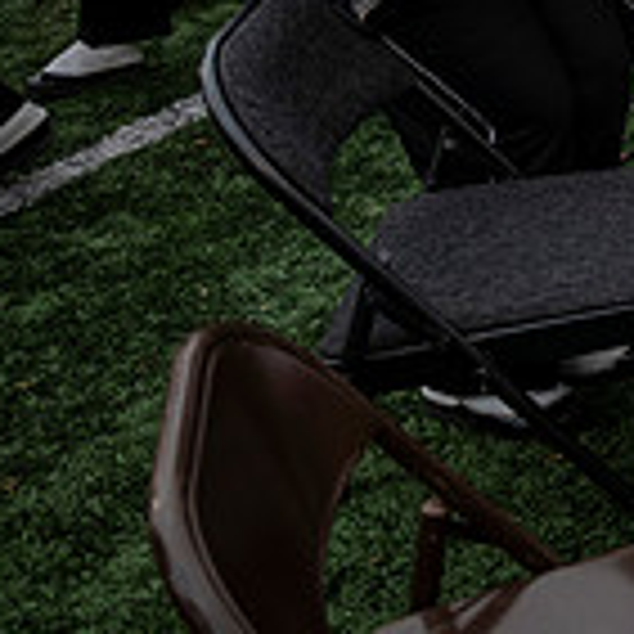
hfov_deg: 16.0
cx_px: 1277
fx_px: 1741
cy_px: -223
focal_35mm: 84
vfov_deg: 18.9
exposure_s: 1/500
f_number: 2.8
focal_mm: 24
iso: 100
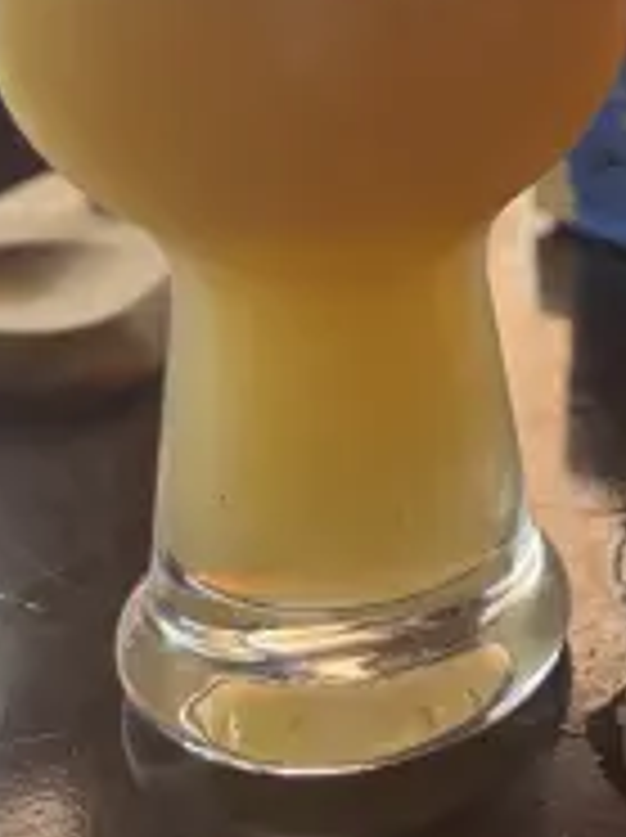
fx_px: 1353
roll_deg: +0.7
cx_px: 581
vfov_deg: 31.8
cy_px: 4
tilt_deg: -8.6
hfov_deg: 25.1
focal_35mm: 56
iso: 320
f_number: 1.6
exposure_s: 1/50
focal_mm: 5.96
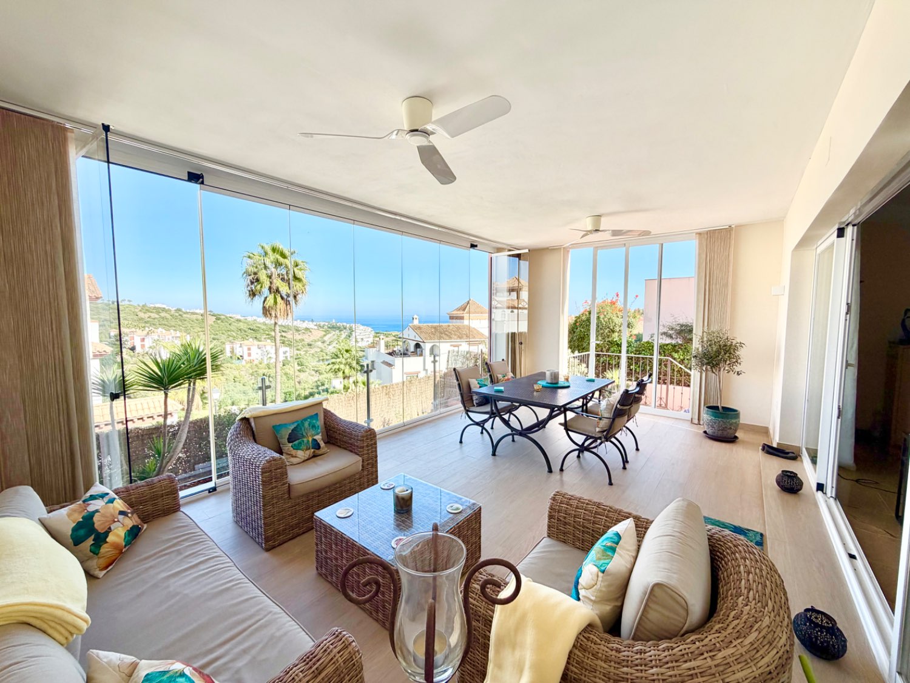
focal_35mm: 14
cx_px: 455
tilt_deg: -4.1
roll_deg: +0.0
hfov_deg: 102.1
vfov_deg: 85.7
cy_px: 342
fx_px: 368
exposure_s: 1/651
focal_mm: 2.22
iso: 40
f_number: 2.2
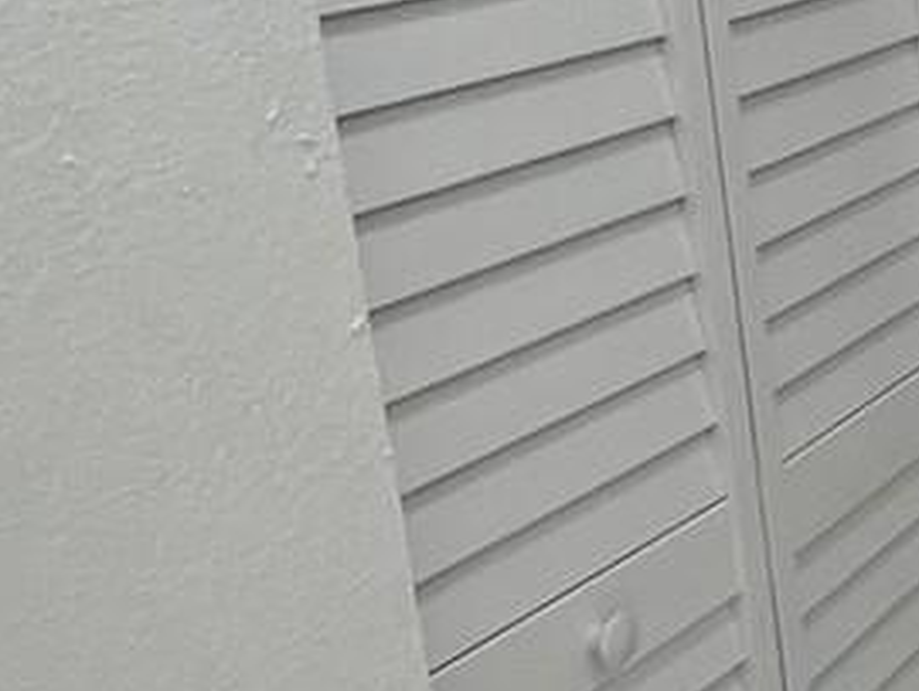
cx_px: 1573
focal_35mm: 77
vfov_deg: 19.2
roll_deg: +0.1
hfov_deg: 19.8
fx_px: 2046
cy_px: 351
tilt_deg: -16.5
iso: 40
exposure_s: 1/120
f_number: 1.8
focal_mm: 1.57
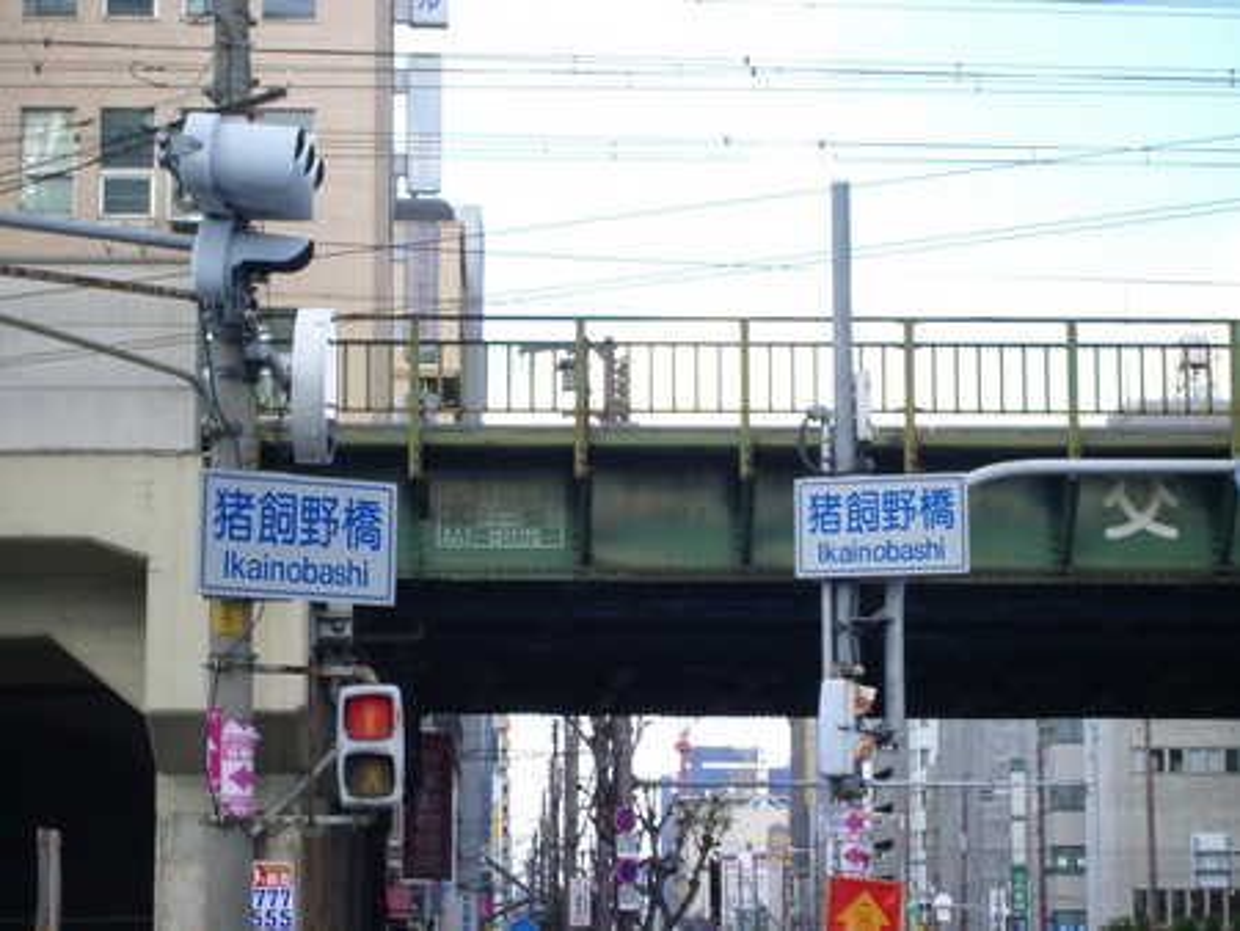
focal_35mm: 105
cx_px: 620
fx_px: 3763
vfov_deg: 14.1
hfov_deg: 18.7
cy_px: 466
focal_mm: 17.4
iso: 80
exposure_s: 1/125
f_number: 4.8
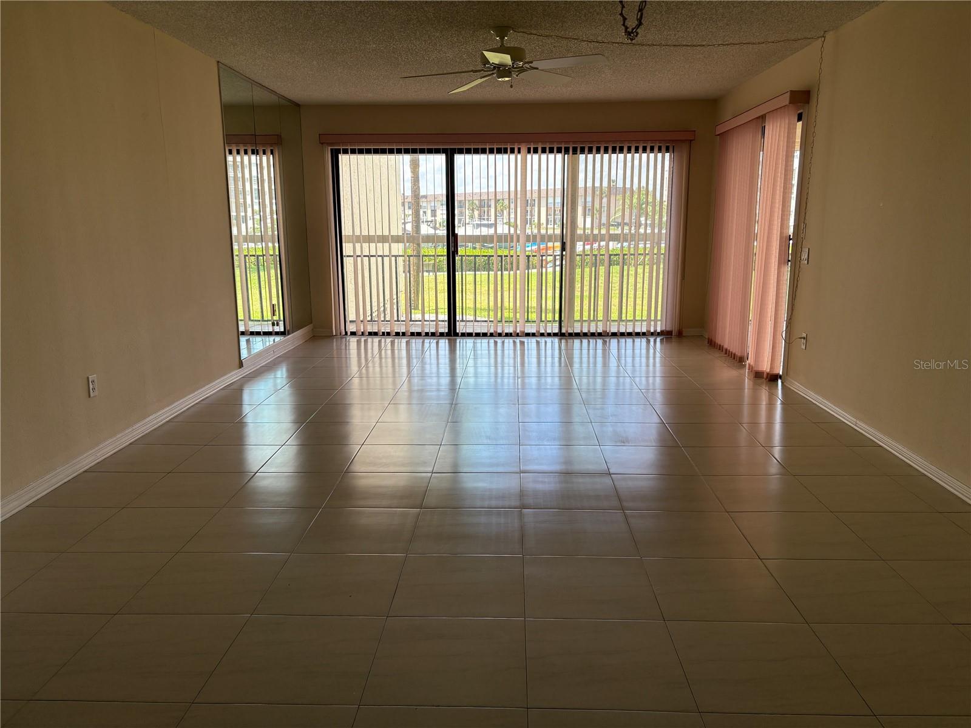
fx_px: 729
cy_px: 364
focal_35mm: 26
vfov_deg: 53.1
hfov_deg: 67.3
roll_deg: +1.2
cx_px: 486
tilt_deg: -10.6
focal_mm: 5.96
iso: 64
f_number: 1.6
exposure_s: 1/552
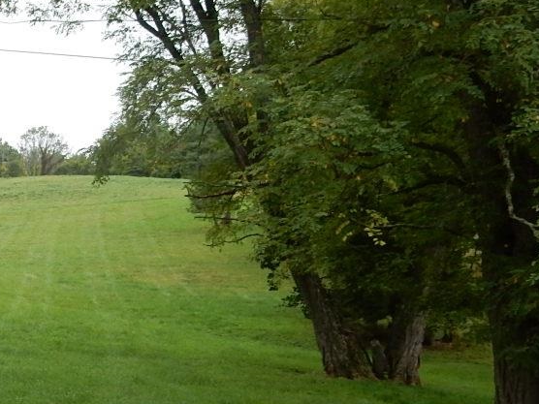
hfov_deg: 23.5
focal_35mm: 72
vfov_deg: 20.3
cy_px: 311
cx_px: -186
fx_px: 1121
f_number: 3.7
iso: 125
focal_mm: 4.5
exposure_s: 1/400
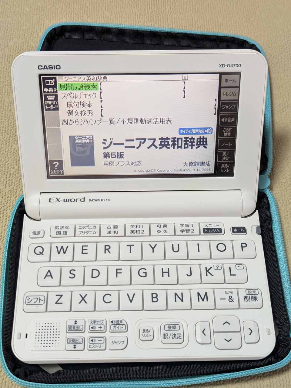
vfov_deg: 39.7
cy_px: 194
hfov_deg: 30.3
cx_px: 146
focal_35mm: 48
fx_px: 538
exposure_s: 1/32
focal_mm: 6.81
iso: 121
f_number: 1.85
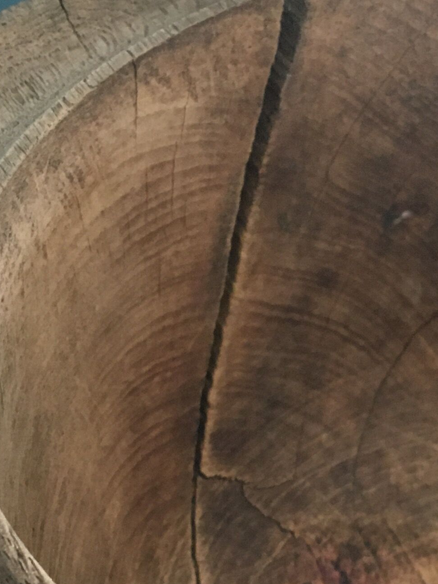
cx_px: 310
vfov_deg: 21.5
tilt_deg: -44.9
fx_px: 1519
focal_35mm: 90
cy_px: 475
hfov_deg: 16.4
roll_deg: +2.5
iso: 200
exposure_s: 1/20
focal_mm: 4.15
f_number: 2.2
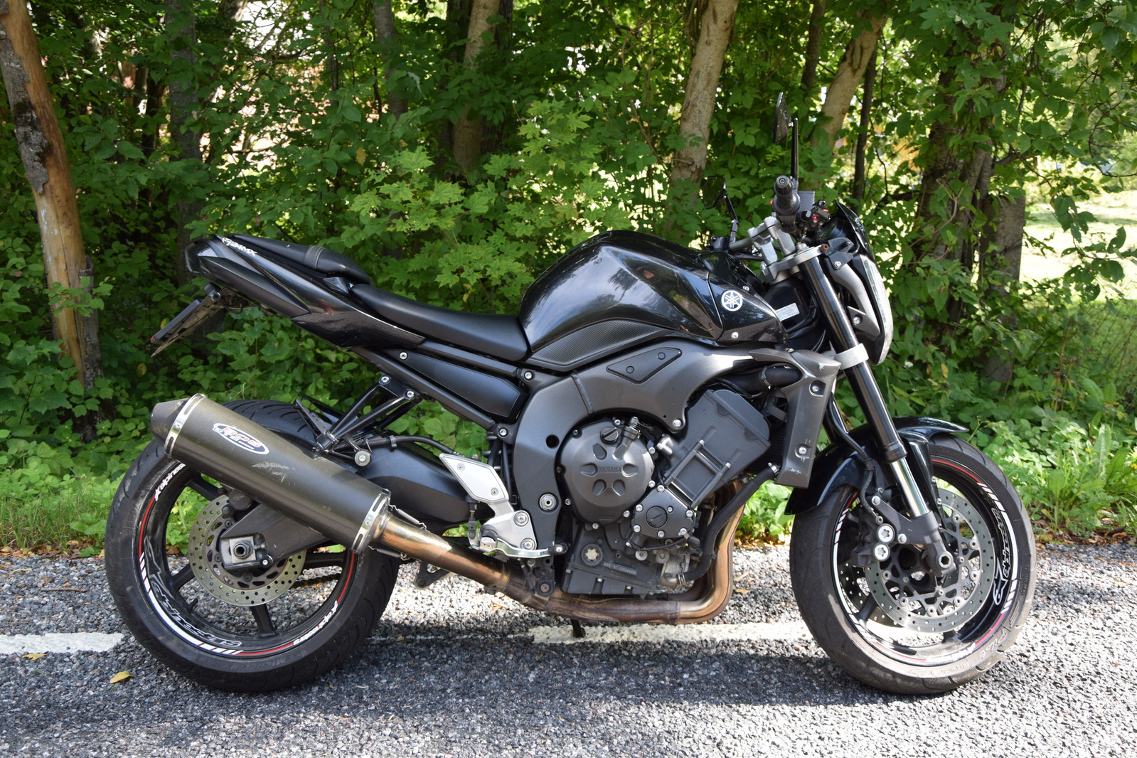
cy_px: 379
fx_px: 1184
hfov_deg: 51.3
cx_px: 568
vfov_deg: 35.5
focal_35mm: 38
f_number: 5.6
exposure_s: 1/125
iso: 400
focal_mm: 25
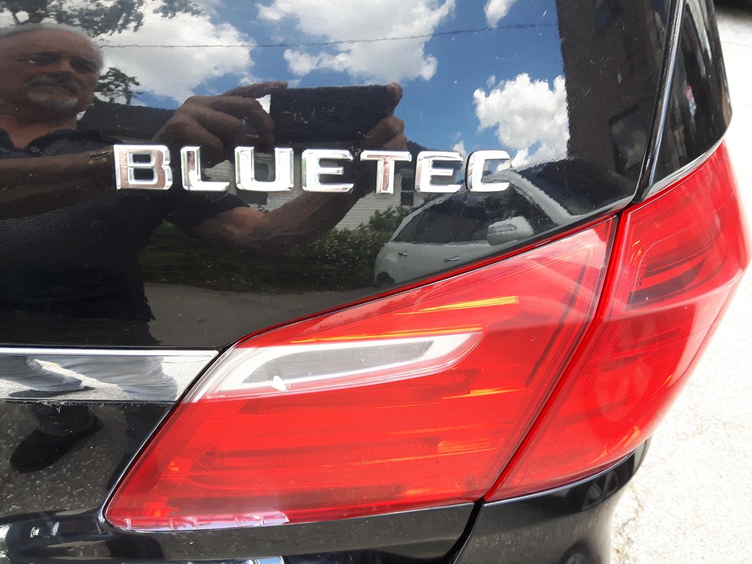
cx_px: 376
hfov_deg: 58.4
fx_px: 673
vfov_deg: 45.4
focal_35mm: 31
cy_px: 282
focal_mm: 3.7
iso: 64
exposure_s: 1/100
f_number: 1.9
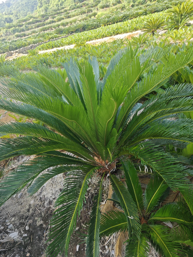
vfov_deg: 73.9
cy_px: 128
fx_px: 171
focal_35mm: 23
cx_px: 96
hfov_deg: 58.9
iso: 50
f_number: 1.8
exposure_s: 1/271
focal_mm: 5.43
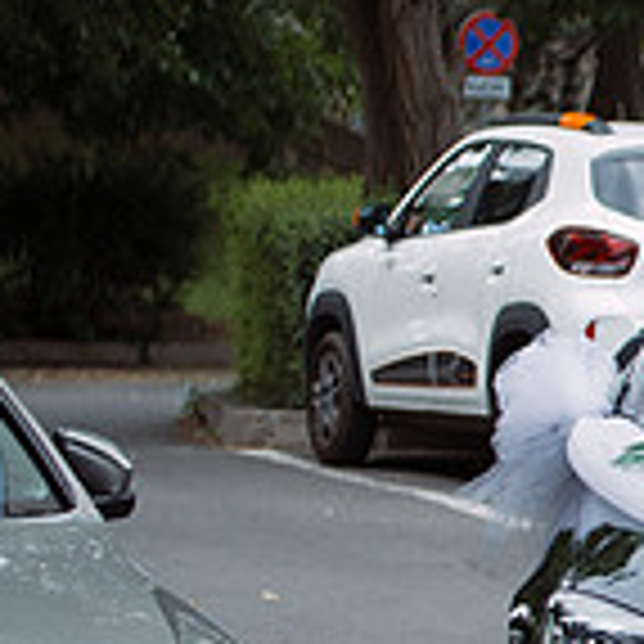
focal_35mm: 241
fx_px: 5073
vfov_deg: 7.2
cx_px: 1130
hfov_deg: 7.1
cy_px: 563
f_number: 4
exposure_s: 1/320
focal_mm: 70
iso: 200
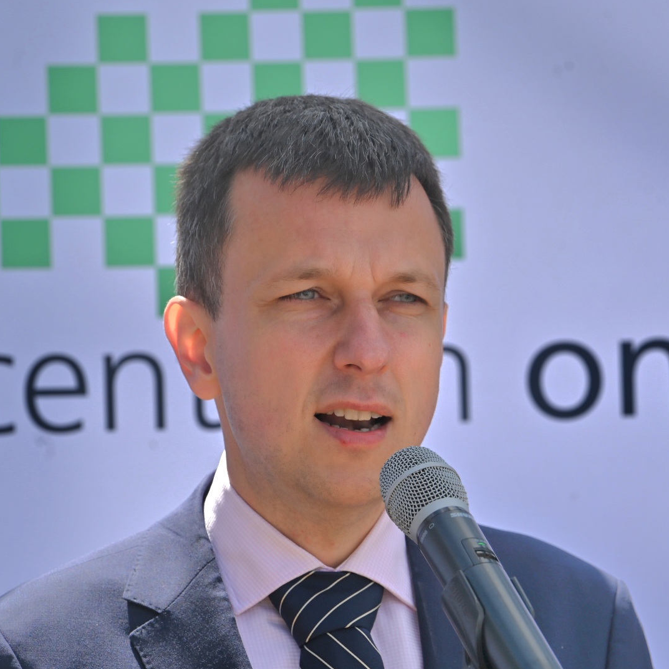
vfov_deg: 7.6
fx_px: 5051
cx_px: 319
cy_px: 335
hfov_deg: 7.6
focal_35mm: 231
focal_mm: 180
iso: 100
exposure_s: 1/400
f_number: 7.1
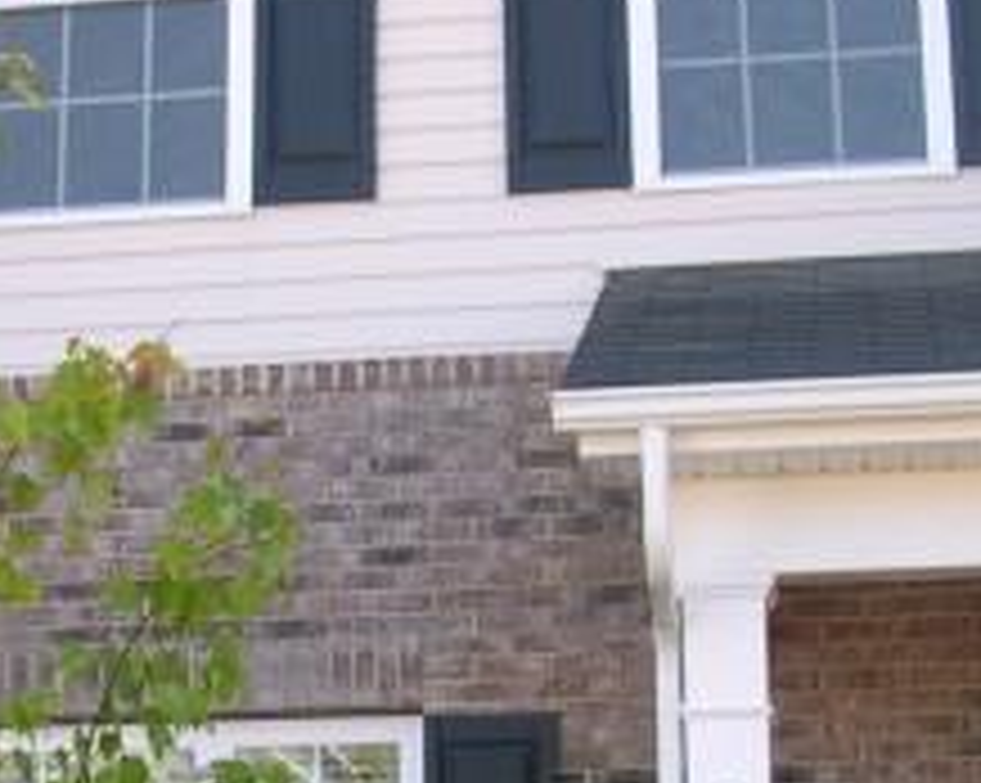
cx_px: 351
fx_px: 3075
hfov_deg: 18.1
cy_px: 616
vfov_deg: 14.4
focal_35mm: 106
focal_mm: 5.6
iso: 100
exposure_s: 1/185
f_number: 2.7
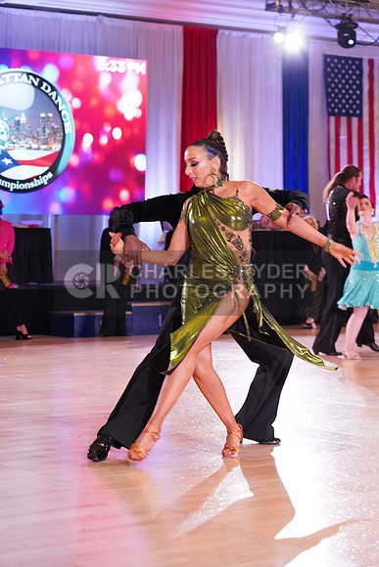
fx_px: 1294
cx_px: 190
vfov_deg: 24.8
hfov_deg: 16.7
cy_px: 284
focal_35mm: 82
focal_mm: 82
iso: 2000
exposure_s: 1/200
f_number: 4.5
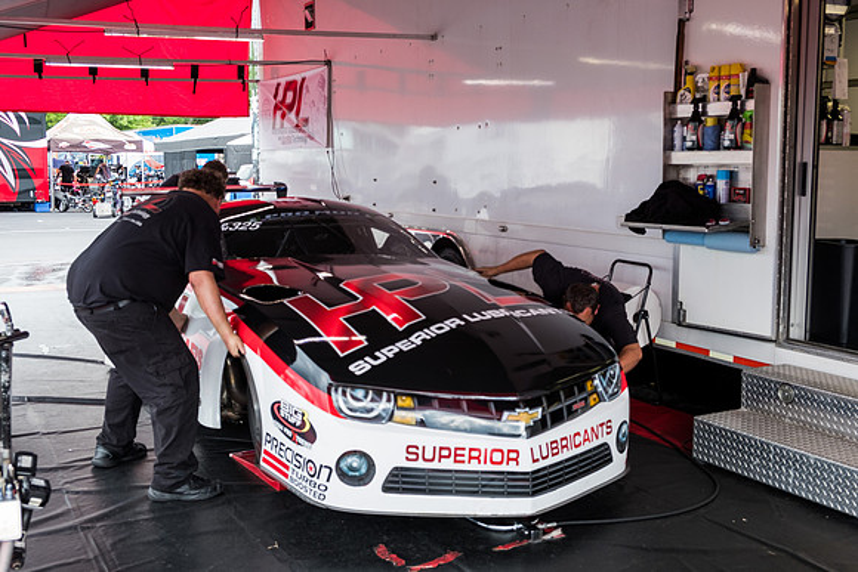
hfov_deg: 50.7
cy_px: 286
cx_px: 429
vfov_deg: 35.1
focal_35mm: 38
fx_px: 906
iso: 400
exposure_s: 1/125
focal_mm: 25.4
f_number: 5
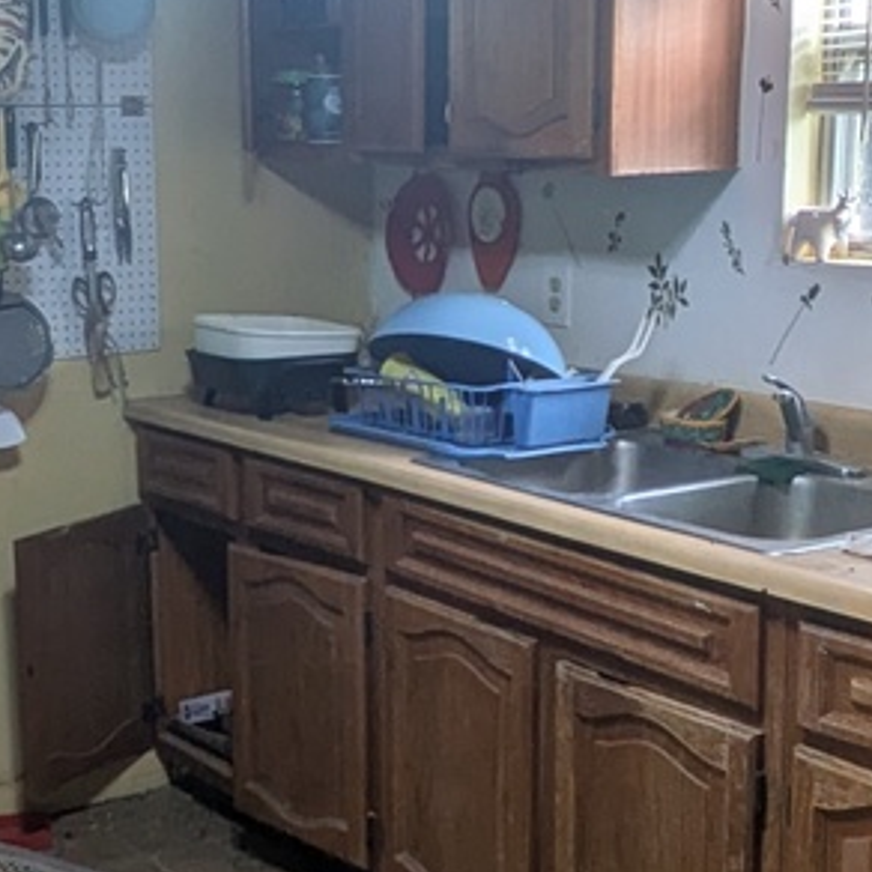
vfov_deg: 28.1
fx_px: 1738
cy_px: 541
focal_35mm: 61
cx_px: 328
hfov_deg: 28.1
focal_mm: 1.83
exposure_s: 1/40
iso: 82
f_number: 2.2
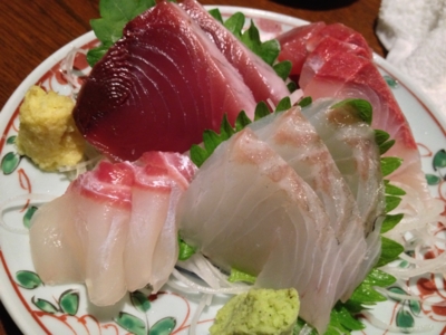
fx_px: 451
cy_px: 168
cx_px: 223
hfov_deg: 52.6
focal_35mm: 35
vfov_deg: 40.7
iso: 400
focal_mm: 4.28
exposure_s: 1/15
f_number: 2.4
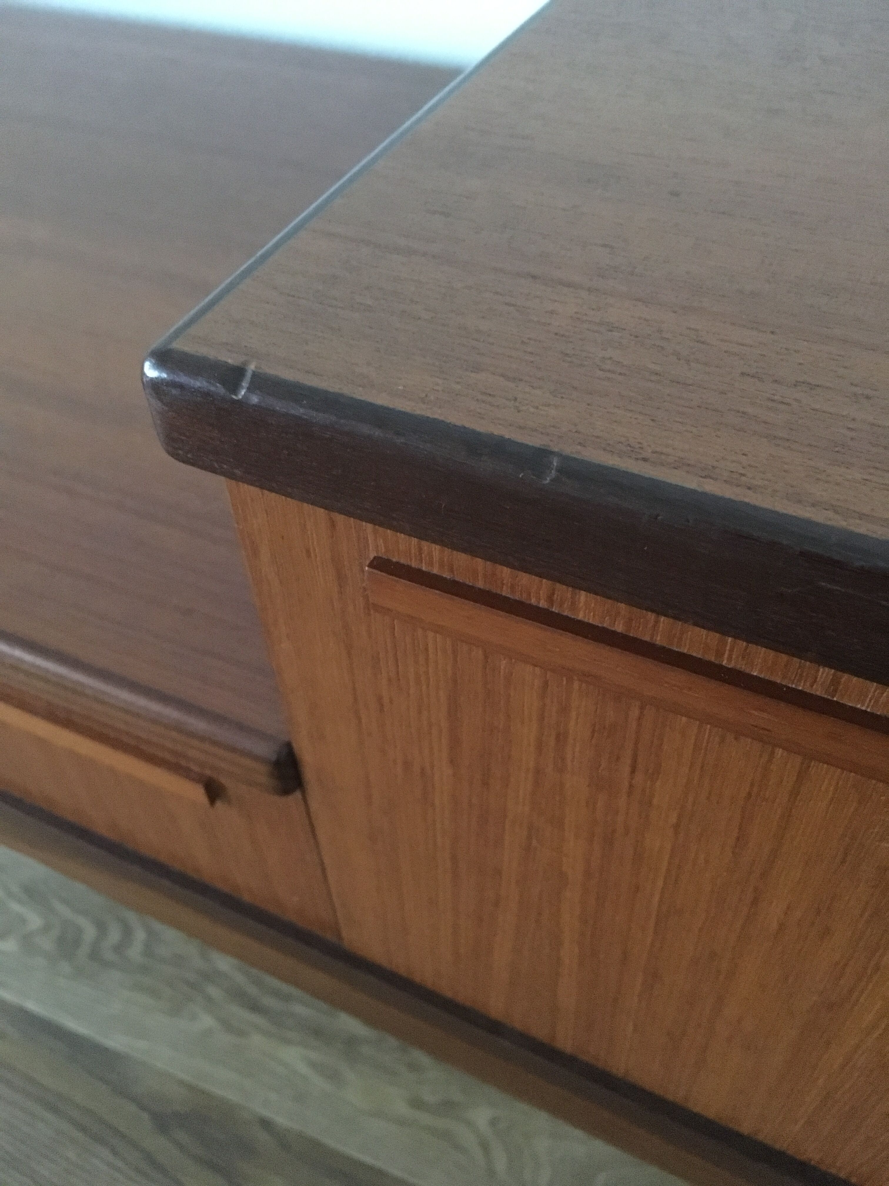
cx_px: 444
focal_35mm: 29
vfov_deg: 61.7
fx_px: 993
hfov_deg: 48.2
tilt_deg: -47.2
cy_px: 593
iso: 1000
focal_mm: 4.15
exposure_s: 1/17
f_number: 2.2
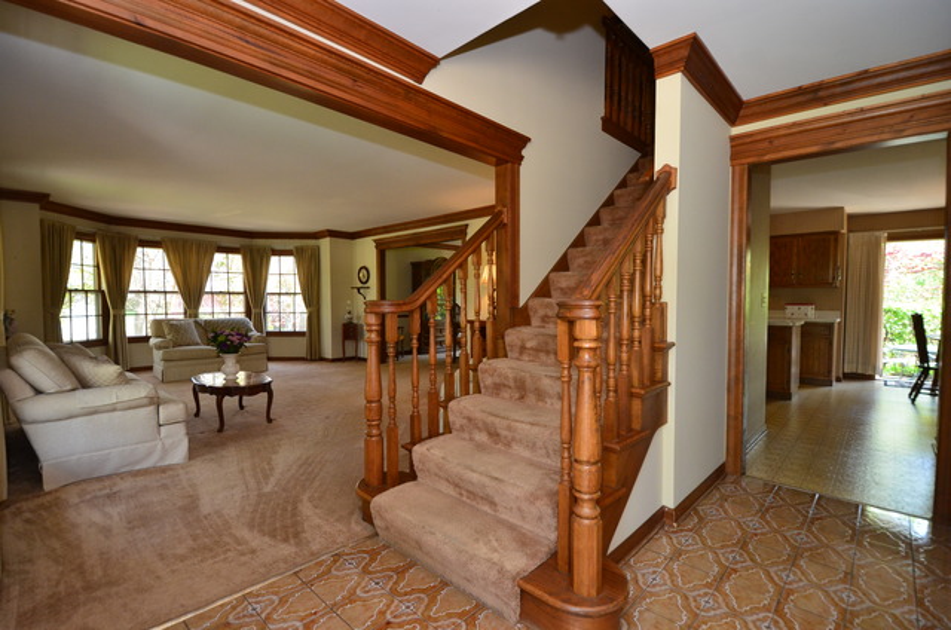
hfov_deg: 95.1
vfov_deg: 71.8
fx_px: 435
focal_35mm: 16
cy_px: 315
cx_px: 476
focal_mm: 11
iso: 800
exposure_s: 1/60
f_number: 6.3
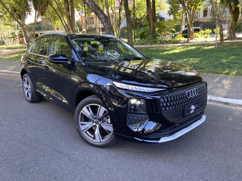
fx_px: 182
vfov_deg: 53.1
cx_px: 121
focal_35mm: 26
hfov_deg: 67.3
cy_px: 90
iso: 125
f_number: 1.8
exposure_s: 1/121
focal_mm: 4.25
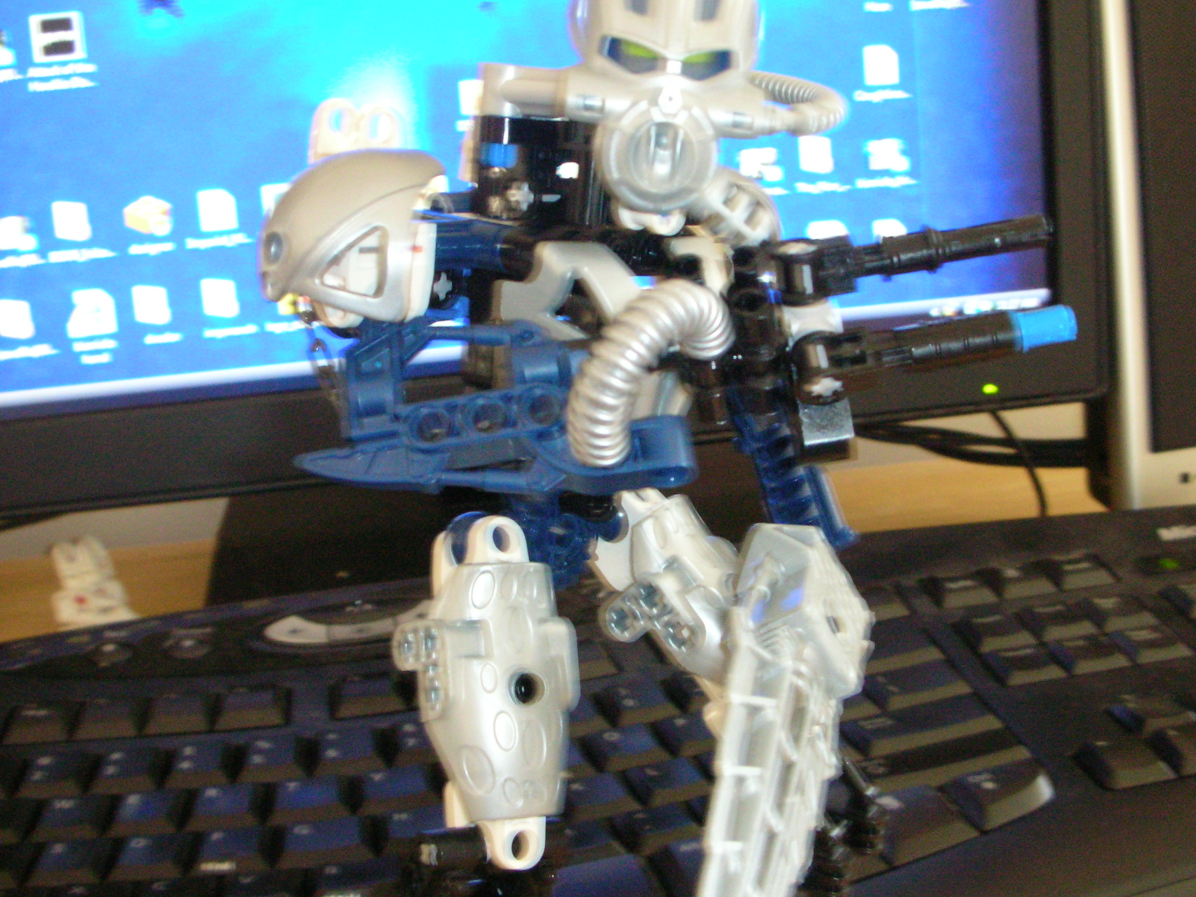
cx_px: 579
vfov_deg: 32.9
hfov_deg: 42.9
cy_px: 405
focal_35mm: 44
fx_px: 1520
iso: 200
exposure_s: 1/4.5
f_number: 3
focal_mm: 5.8
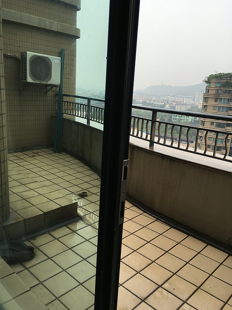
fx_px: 259
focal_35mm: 29
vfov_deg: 61.7
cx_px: 116
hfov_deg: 48.2
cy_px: 155
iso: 25
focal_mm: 4.15
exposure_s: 1/382
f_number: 2.2
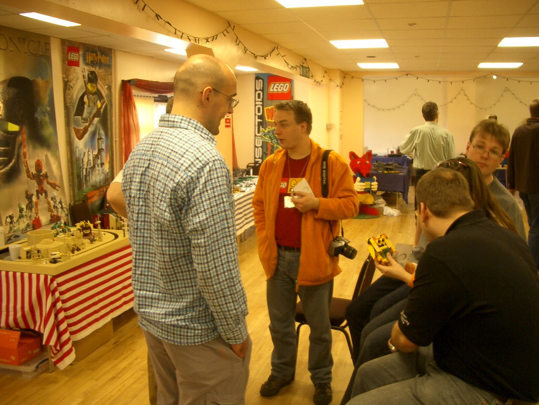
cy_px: 202
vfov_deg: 40.7
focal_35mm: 35
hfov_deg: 52.6
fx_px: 545
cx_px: 270
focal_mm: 5.8
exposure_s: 1/20
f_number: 2.6
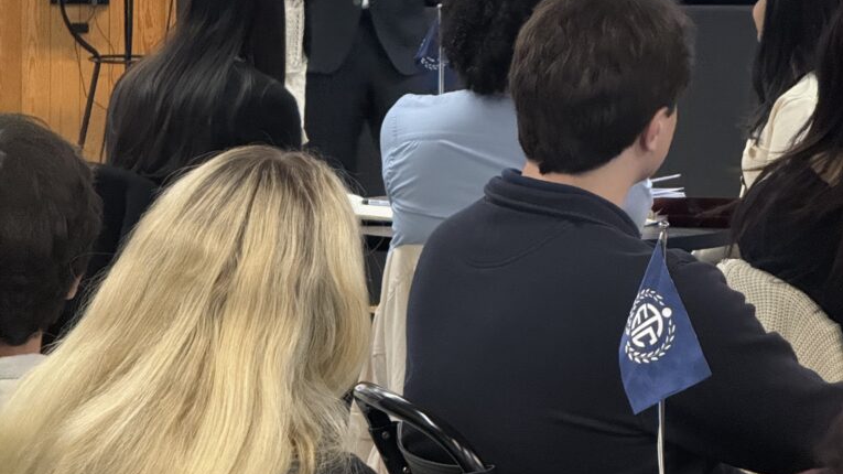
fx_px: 3911
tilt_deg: -3.3
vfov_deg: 6.9
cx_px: 422
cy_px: 28
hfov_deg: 12.3
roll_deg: -0.4
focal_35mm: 175
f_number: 2.8
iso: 1000
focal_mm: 15.66
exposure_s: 1/40
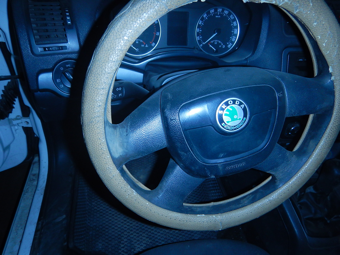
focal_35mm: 24
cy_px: 128
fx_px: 236
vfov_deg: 56.8
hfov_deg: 71.6
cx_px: 170
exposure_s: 1/30
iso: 200
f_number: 2.8
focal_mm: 4.3
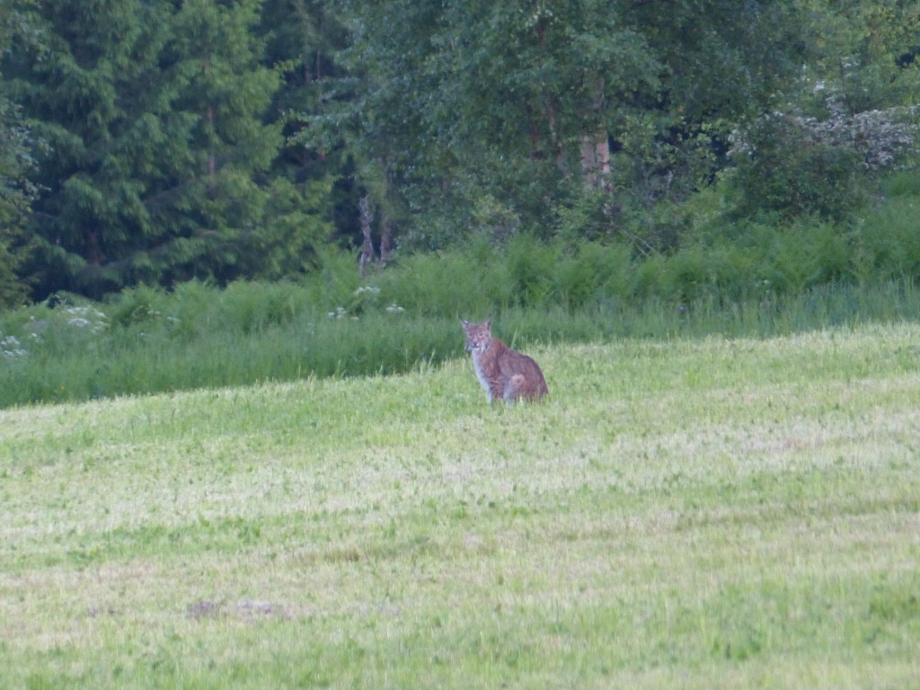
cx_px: 460
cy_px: 345
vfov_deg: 2.3
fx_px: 17541
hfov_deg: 3.0
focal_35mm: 660
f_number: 2.8
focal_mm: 108
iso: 400
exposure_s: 1/100
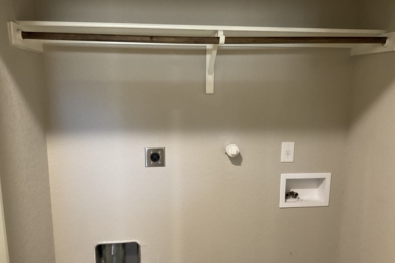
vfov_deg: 42.3
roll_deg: -0.7
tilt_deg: -9.9
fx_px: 340
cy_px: 144
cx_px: 199
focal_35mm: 31
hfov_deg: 60.3
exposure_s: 1/60
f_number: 1.8
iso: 250
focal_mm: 3
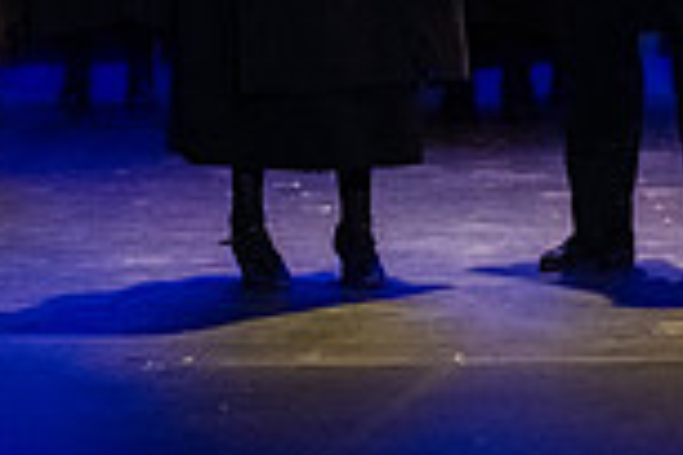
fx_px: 7171
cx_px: 763
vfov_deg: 3.6
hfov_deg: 5.4
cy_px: -364
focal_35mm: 378
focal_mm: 100
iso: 6400
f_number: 3.2
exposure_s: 1/250
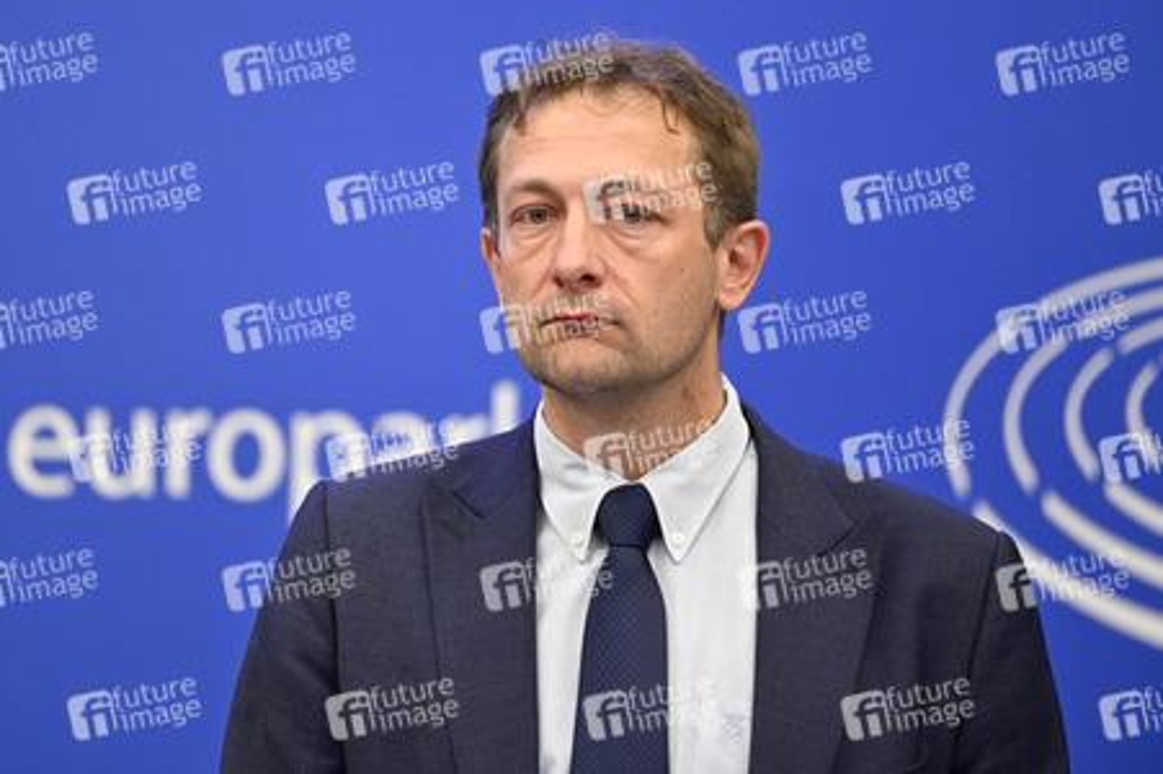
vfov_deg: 6.9
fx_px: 6456
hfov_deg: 10.3
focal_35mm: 200
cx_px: 582
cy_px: 387
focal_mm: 200
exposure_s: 1/320
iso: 2000
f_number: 2.8
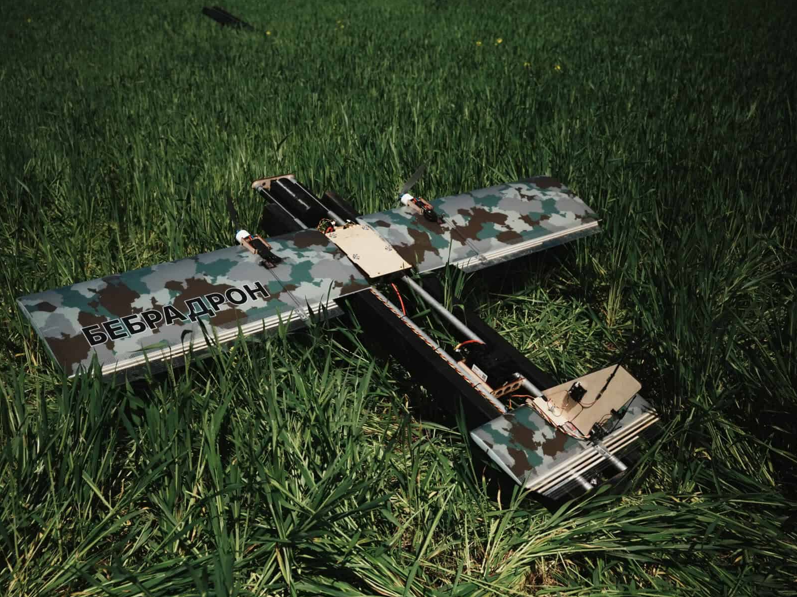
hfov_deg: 48.9
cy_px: 298
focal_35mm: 38
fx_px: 875
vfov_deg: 37.7
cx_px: 352
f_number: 4
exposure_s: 1/400
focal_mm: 35
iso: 400
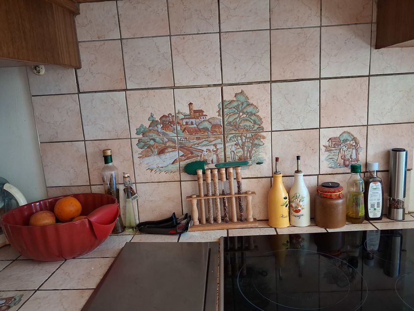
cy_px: 156
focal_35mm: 27
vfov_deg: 51.4
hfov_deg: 65.3
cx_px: 207
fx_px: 323
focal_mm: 4
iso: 500
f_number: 1.8
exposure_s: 1/60
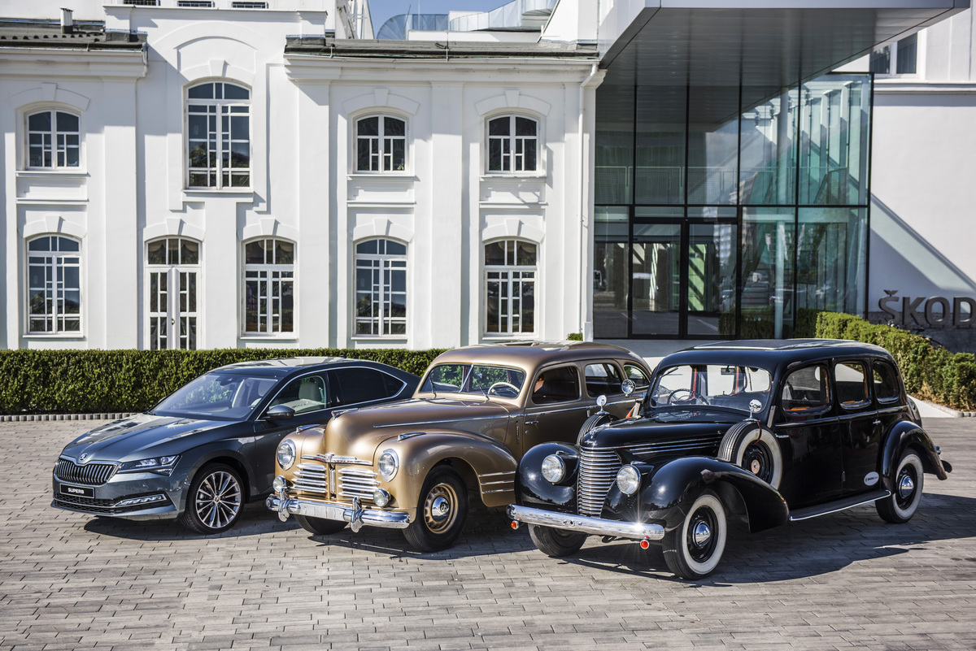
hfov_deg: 38.2
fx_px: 1410
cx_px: 488
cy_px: 326
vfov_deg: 26.0
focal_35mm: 52
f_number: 4
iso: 100
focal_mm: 52
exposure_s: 1/500
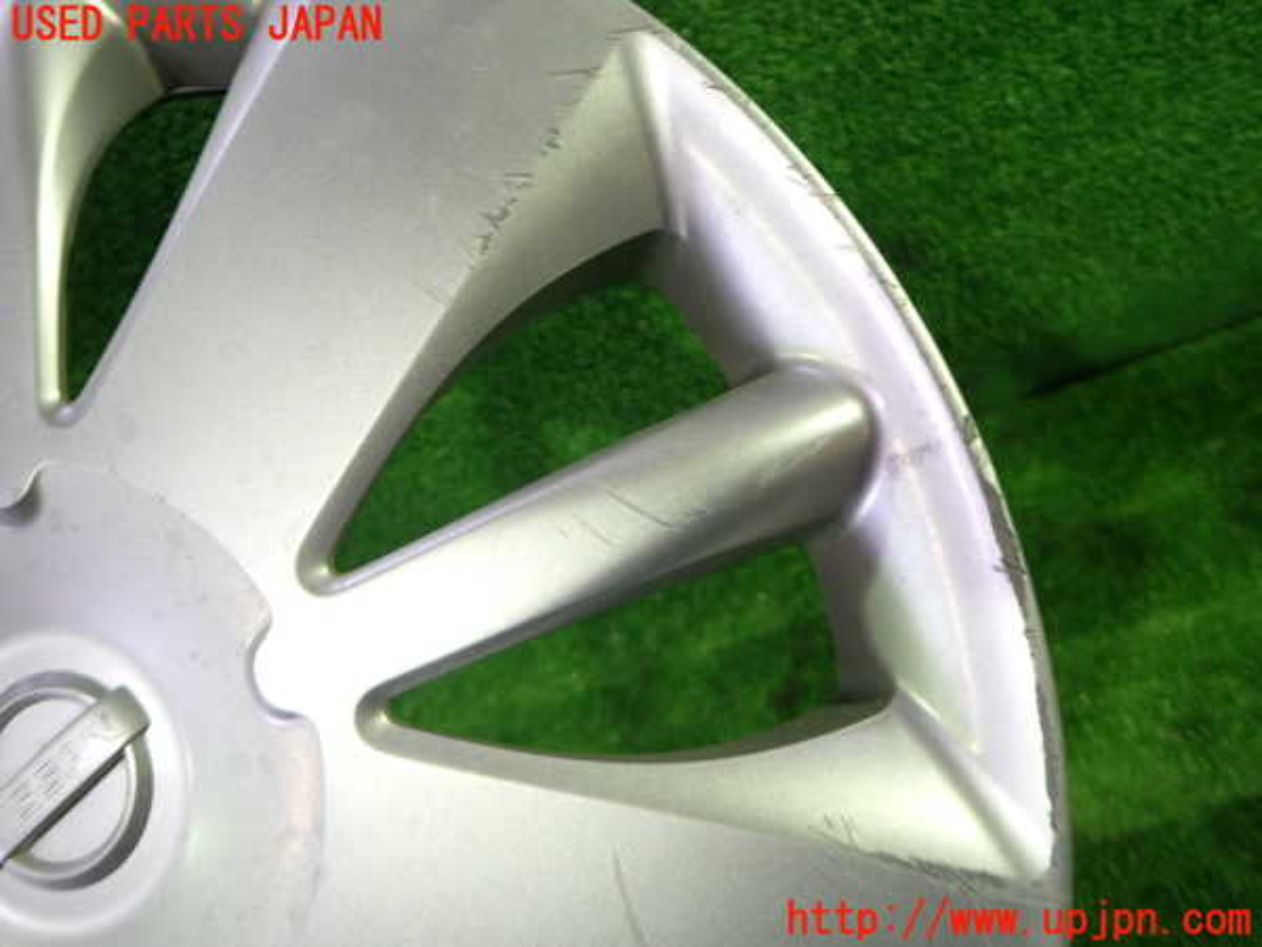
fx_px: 911
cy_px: 474
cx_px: 631
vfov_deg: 54.9
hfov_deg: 69.4
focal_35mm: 25
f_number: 2
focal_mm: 4.5
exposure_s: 1/30
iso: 250
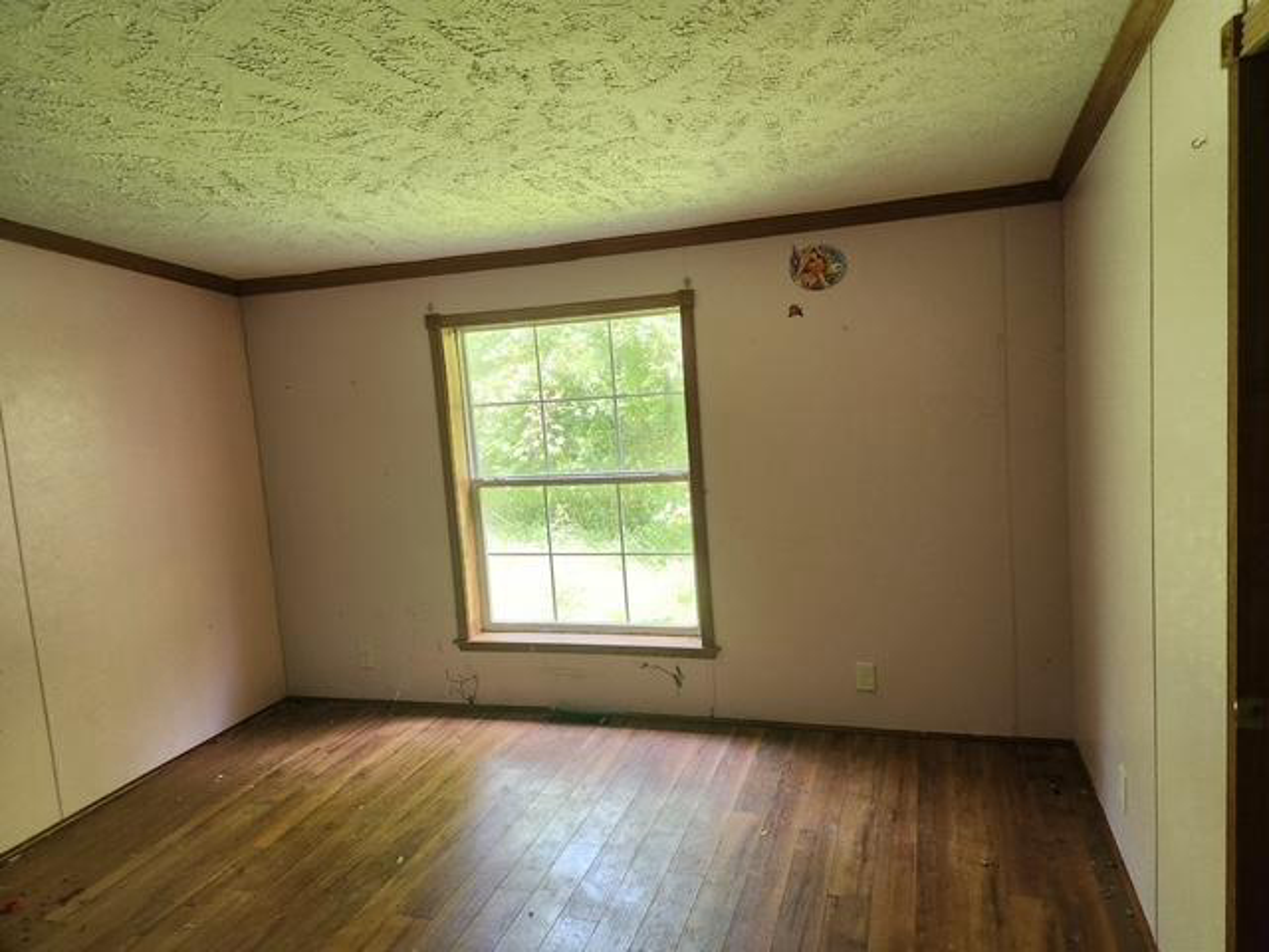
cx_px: 634
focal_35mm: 23
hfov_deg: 73.9
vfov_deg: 58.9
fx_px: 843
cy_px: 476
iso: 320
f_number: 1.8
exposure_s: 1/100
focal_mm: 5.4
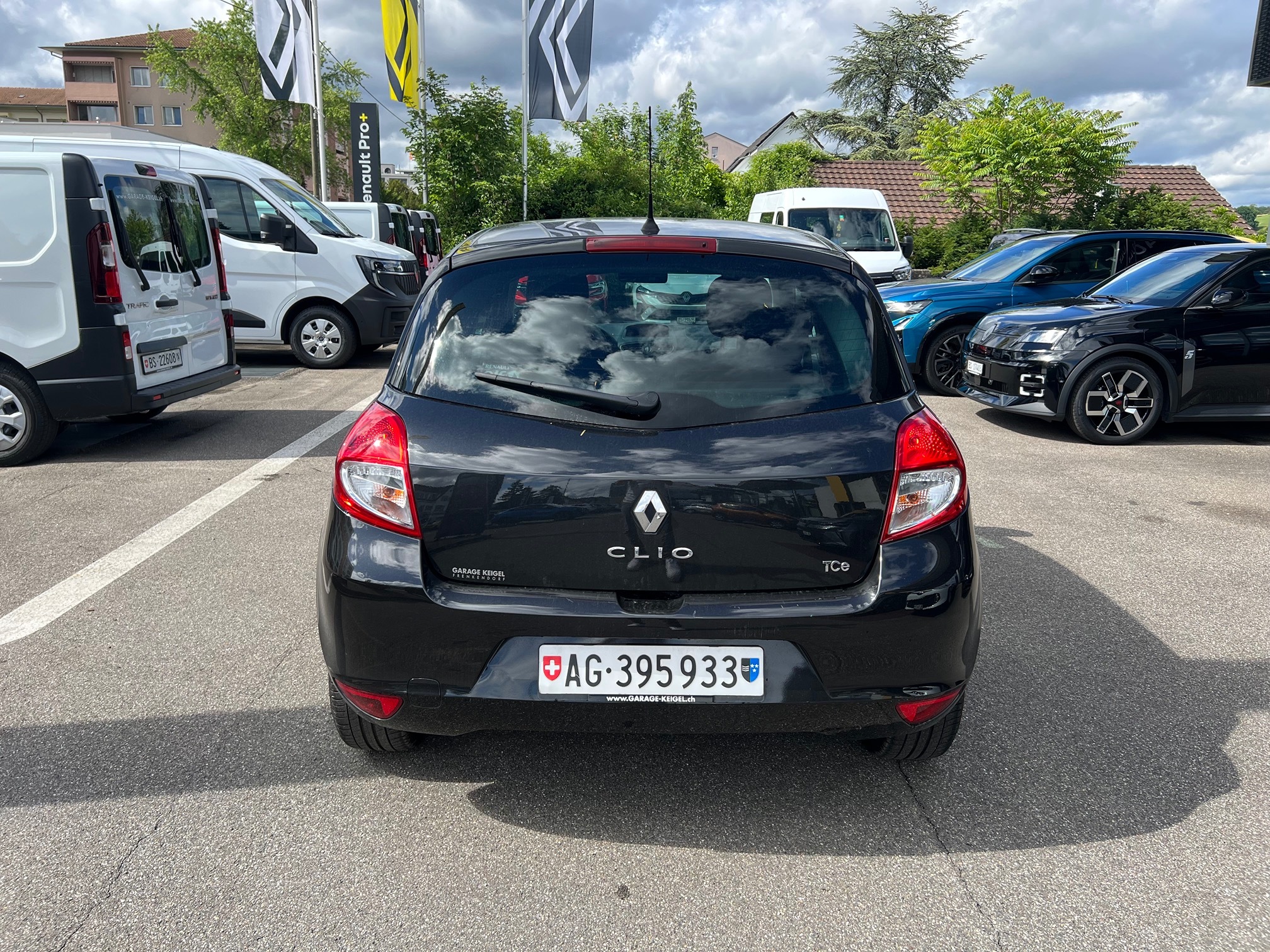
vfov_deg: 53.1
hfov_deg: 67.3
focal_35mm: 26
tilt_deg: -13.0
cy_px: 476
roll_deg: -0.9
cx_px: 635
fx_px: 954
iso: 50
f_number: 1.5
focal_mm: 5.7
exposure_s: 1/1068
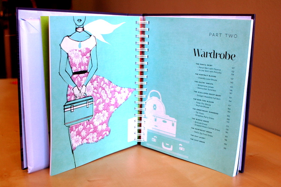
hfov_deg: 46.4
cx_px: 140
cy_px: 94
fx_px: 328
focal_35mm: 42
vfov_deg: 31.8
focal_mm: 28
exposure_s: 1/60
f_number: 4
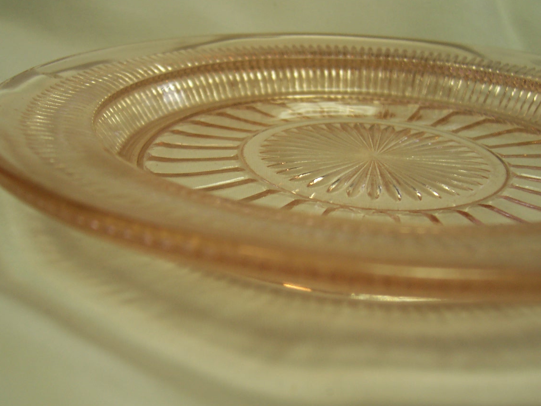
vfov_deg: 36.8
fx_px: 610
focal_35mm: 39
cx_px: 283
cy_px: 207
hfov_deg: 47.8
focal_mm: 5.6
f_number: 2.8
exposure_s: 1/90
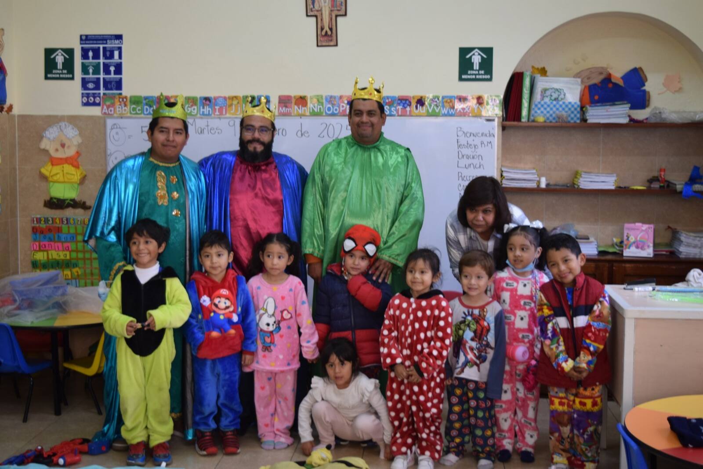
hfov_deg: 38.9
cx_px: 352
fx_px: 996
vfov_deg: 26.5
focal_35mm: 51
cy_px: 234
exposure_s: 1/60
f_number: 4.5
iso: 720
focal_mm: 34
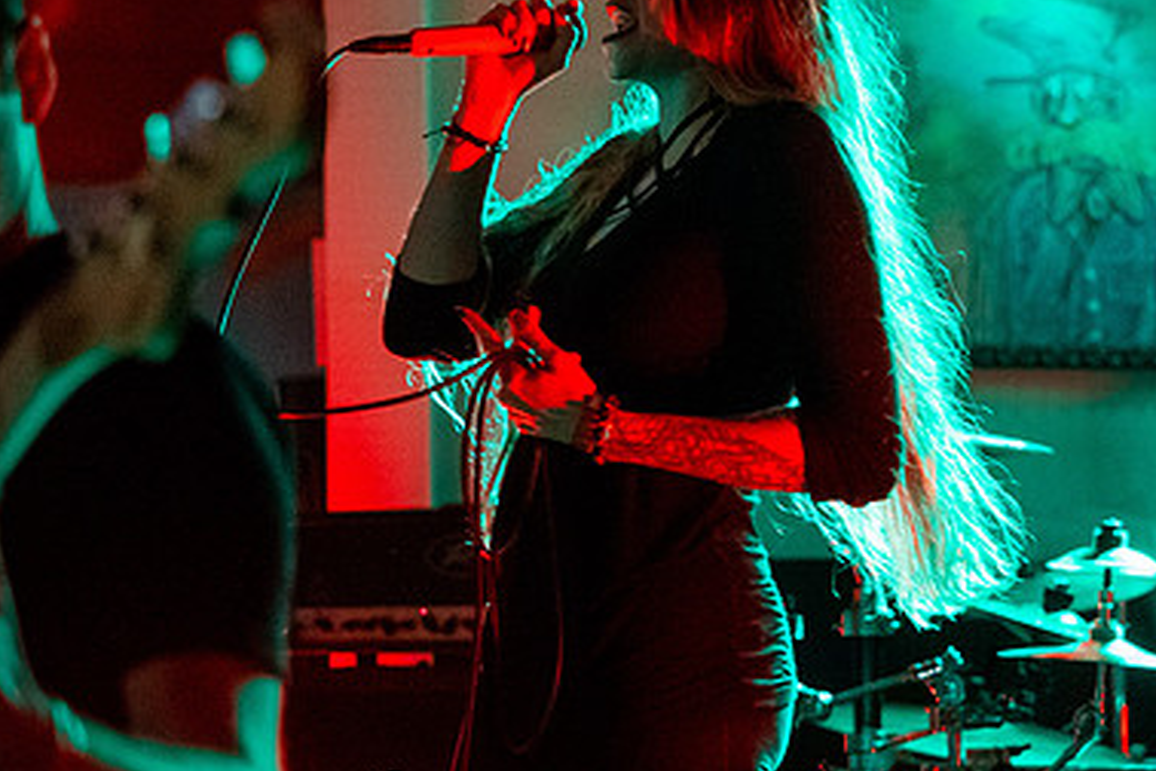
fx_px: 3692
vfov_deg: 11.9
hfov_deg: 17.7
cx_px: 835
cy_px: 375
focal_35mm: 115
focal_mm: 50
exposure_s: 1/160
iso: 3200
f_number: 2
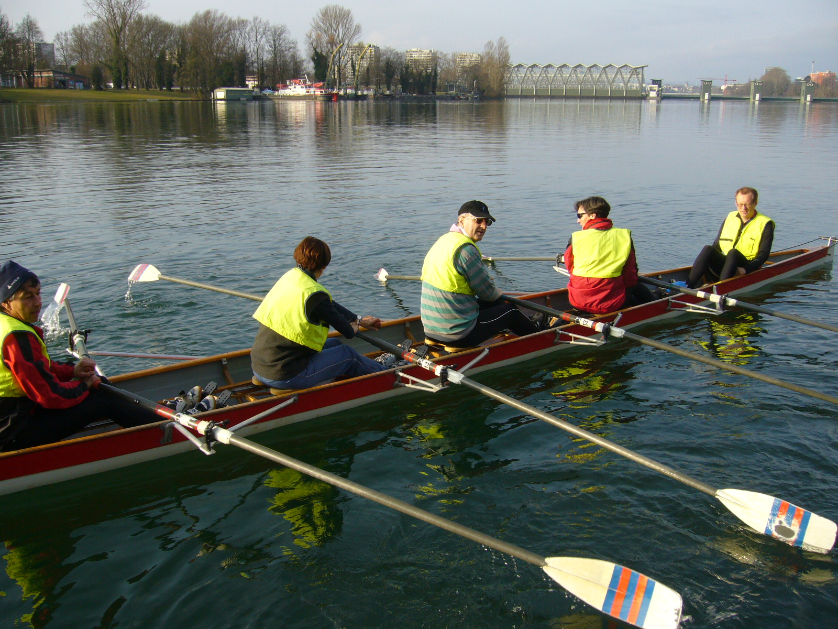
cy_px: 314
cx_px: 419
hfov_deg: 52.6
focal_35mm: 35
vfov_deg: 40.7
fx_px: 847
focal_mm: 5.8
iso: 80
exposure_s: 1/200
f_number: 5.6
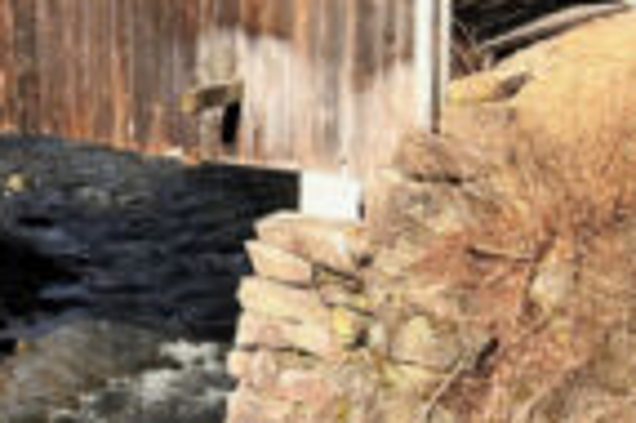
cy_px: -85
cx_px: 53
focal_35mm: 121
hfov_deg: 16.7
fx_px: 2135
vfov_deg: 11.1
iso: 50
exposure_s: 1/1511
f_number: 1.5
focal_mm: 5.7
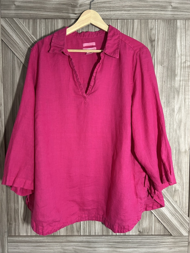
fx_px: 190
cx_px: 95
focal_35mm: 26
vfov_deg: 67.3
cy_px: 126
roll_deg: +0.0
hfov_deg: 53.1
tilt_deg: -5.1
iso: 250
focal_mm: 5.7
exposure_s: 1/60
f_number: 1.5
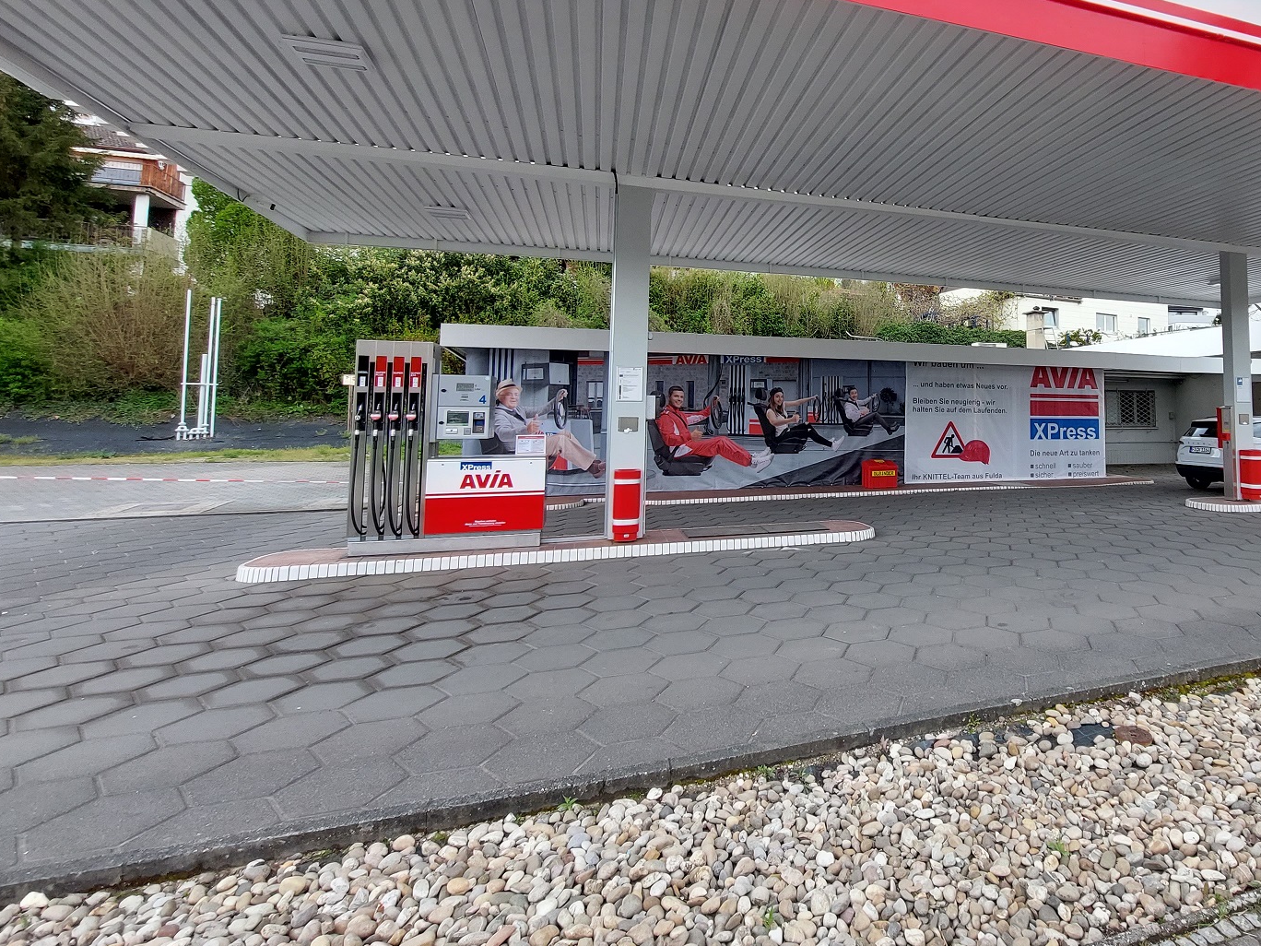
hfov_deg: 81.1
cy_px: 350
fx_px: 692
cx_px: 866
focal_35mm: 19
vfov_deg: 67.5
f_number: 2.2
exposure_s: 1/192
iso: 50
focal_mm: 1.74
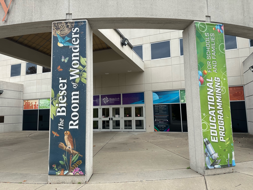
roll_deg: +0.8
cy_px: 95
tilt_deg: +7.0
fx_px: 175
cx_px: 126
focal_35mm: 24
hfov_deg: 71.6
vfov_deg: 56.8
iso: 80
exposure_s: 1/1083
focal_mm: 6.86
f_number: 1.78
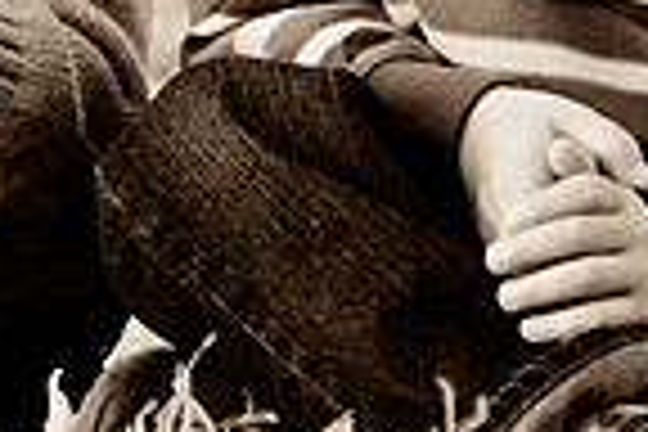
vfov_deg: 2.0
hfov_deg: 3.0
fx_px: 12185
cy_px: -263
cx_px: 22
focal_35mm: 677
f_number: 3.5
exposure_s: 1/60
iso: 800
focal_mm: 112
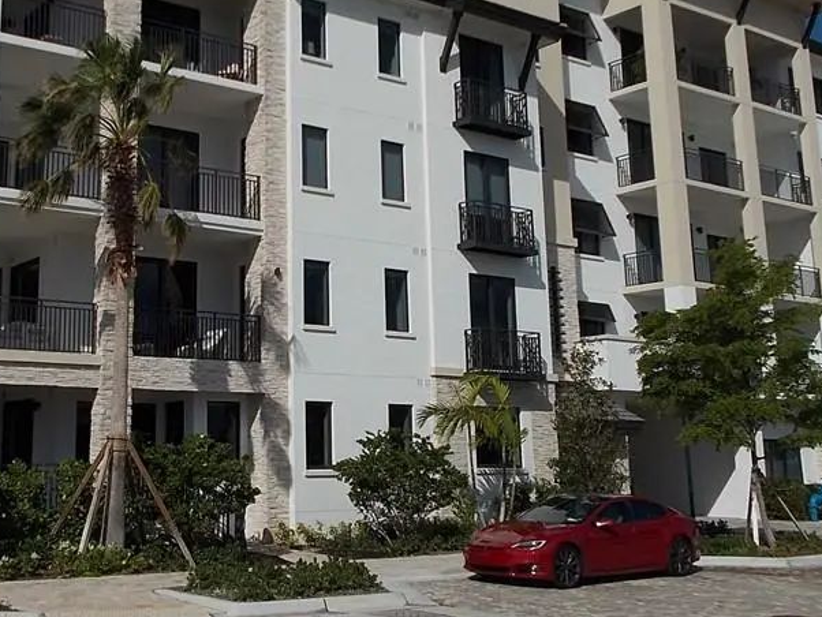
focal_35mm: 51
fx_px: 1212
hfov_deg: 37.1
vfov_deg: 28.4
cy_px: 202
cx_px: 285
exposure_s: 1/500
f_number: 8.6
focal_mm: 5.3
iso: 80
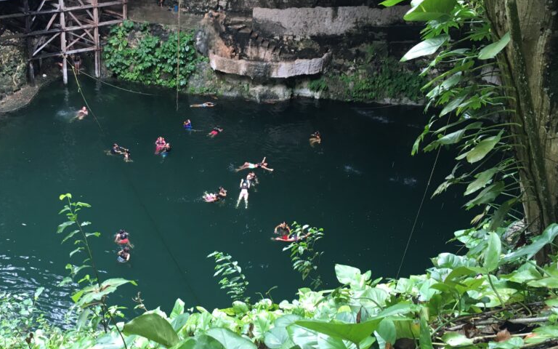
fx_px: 623
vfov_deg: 31.2
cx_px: 191
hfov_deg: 47.5
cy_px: 157
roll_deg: -2.8
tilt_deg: -28.5
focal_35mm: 41
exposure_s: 1/30
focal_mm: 4.15
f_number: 2.2
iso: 50
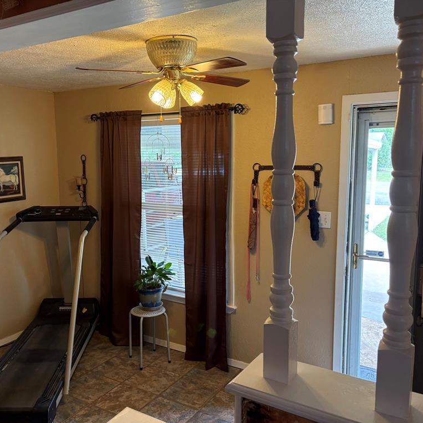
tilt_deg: -8.2
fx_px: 429
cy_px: 212
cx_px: 186
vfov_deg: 52.5
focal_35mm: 31
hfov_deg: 52.4
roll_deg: +0.5
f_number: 1.6
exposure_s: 1/60
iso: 160
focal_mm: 5.96
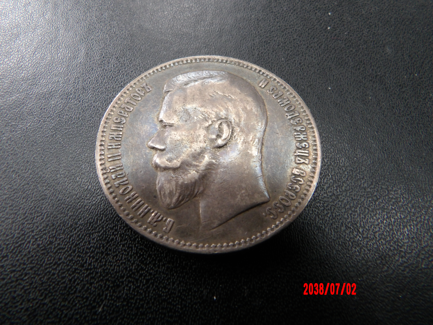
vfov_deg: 58.9
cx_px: 216
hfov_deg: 73.9
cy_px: 162
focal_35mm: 23
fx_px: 288
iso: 237
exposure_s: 1/15
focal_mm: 4.2
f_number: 4.1
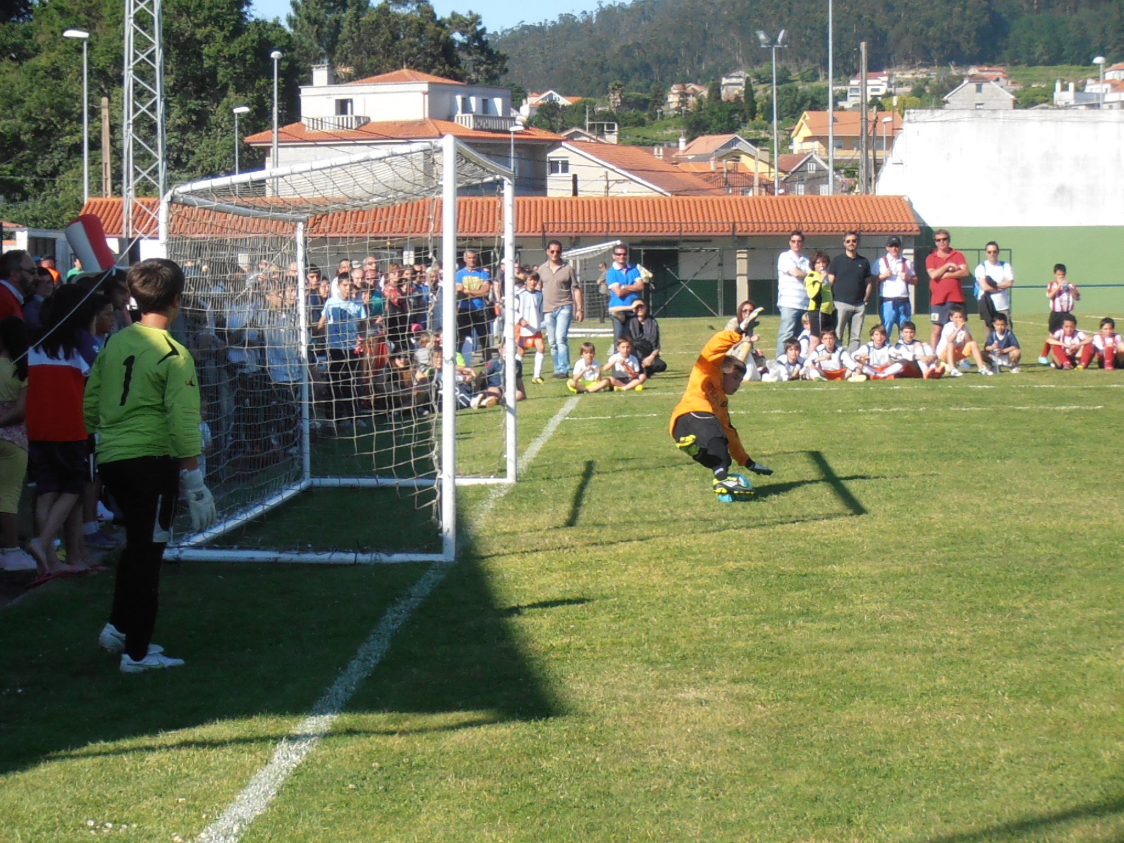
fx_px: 3604
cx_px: 562
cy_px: 422
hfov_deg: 17.7
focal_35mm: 111
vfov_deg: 13.3
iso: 250
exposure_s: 1/1250
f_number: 5.5
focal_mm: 19.64
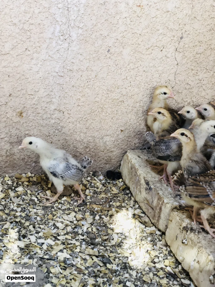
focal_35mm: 52
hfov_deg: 28.0
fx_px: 431
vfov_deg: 36.8
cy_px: 144
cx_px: 108
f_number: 2.4
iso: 100
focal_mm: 6
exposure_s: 1/50
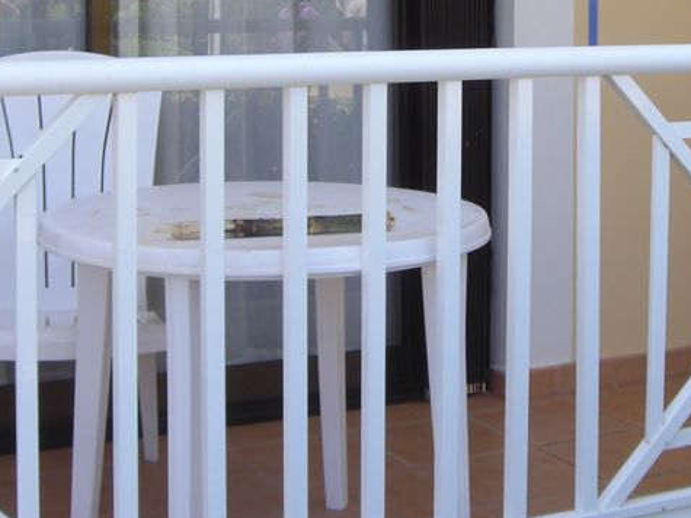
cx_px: 499
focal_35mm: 82
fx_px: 1636
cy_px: -1
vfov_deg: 17.6
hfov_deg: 23.6
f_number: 2.7
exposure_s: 1/320
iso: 64
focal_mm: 6.2
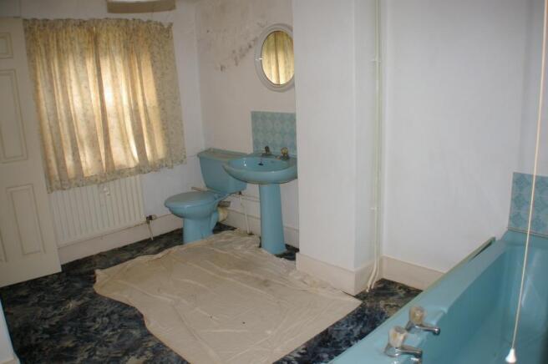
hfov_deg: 53.2
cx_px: 274
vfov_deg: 36.8
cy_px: 182
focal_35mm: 36
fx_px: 547
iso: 200
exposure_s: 1/45
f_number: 4
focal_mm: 24
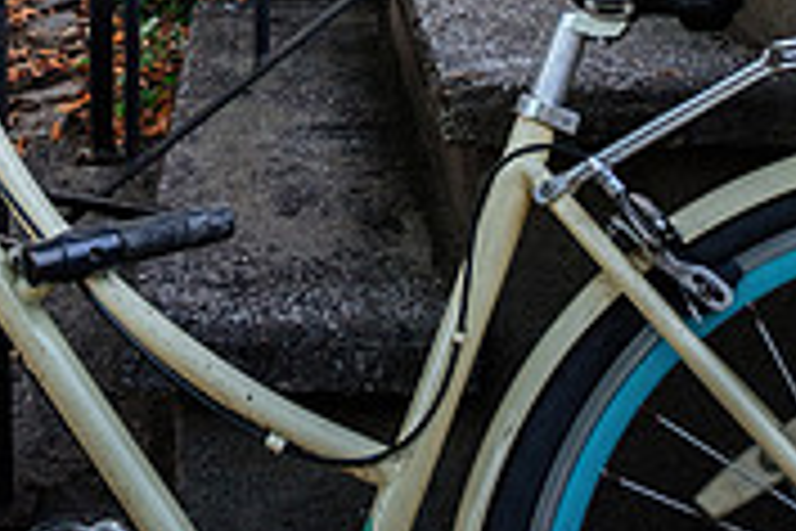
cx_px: 207
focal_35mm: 85
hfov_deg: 23.7
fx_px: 1879
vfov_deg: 14.8
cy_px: -304
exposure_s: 1/250
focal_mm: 17
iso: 800
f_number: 2.8
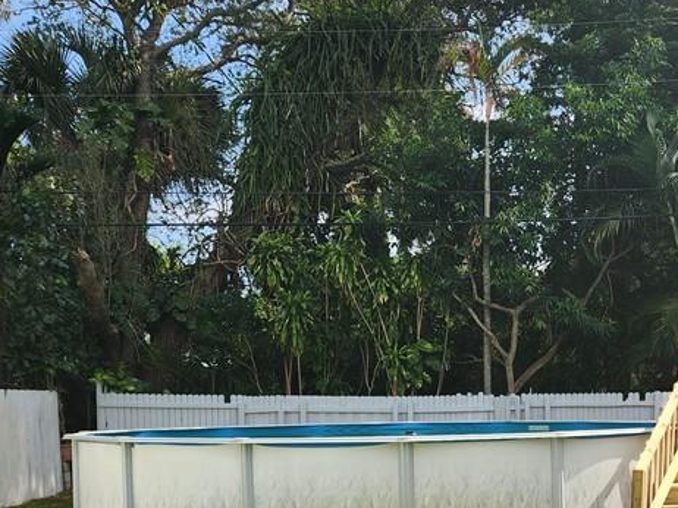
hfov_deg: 36.2
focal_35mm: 51
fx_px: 998
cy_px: 474
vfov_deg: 27.3
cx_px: 550
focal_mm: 5.4
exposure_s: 1/1016
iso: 20
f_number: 1.8
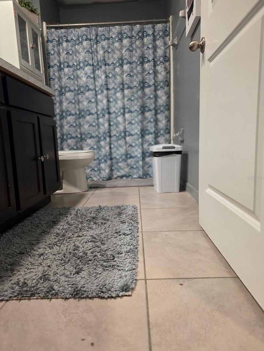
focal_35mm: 24
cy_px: 178
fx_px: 244
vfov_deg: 71.6
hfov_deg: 56.8
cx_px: 132
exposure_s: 1/120
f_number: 1.7
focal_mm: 6.25
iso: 640
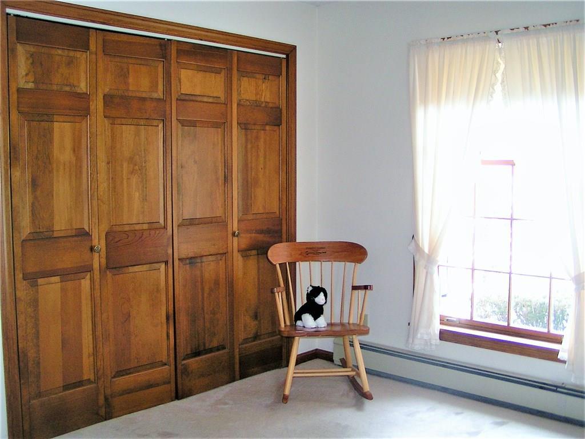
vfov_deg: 37.7
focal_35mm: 38
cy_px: 220
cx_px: 292
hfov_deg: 49.0
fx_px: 642
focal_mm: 5.8
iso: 125
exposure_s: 1/40
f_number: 2.8
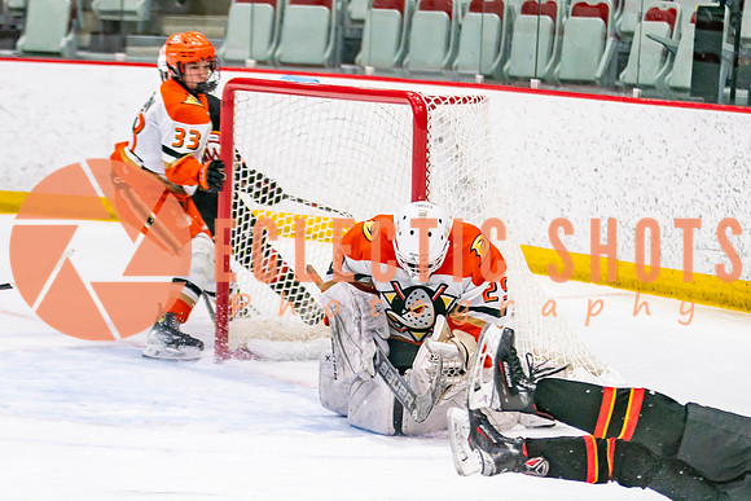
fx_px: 4009
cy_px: 404
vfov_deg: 7.1
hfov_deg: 10.7
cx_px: 405
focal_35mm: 192
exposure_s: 1/640
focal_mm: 88
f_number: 2.8
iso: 640
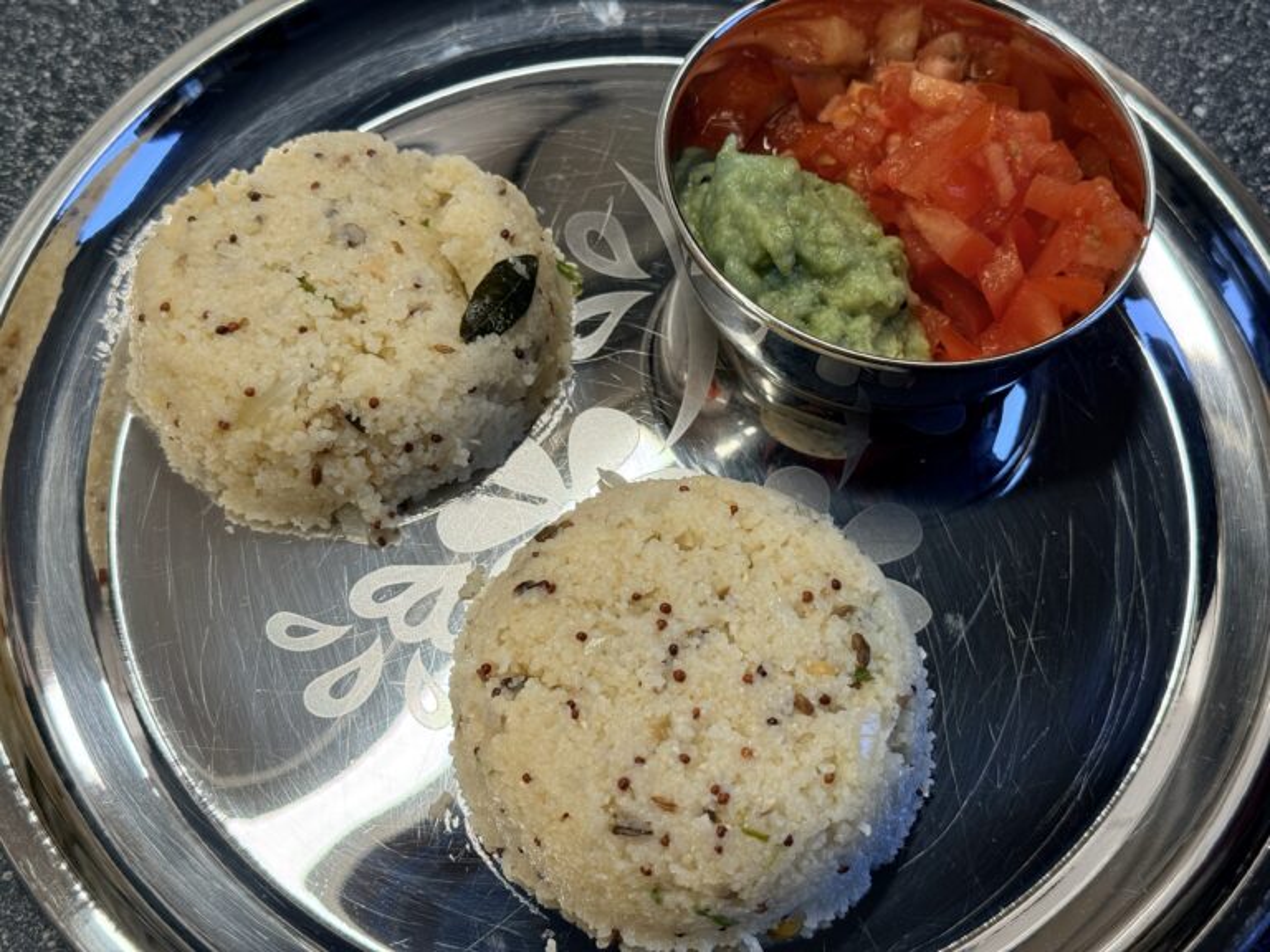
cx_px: 635
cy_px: 476
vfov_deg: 30.3
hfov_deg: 39.7
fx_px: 1761
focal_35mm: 48
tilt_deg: -61.6
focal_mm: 6.76
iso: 64
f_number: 1.78
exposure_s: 1/100
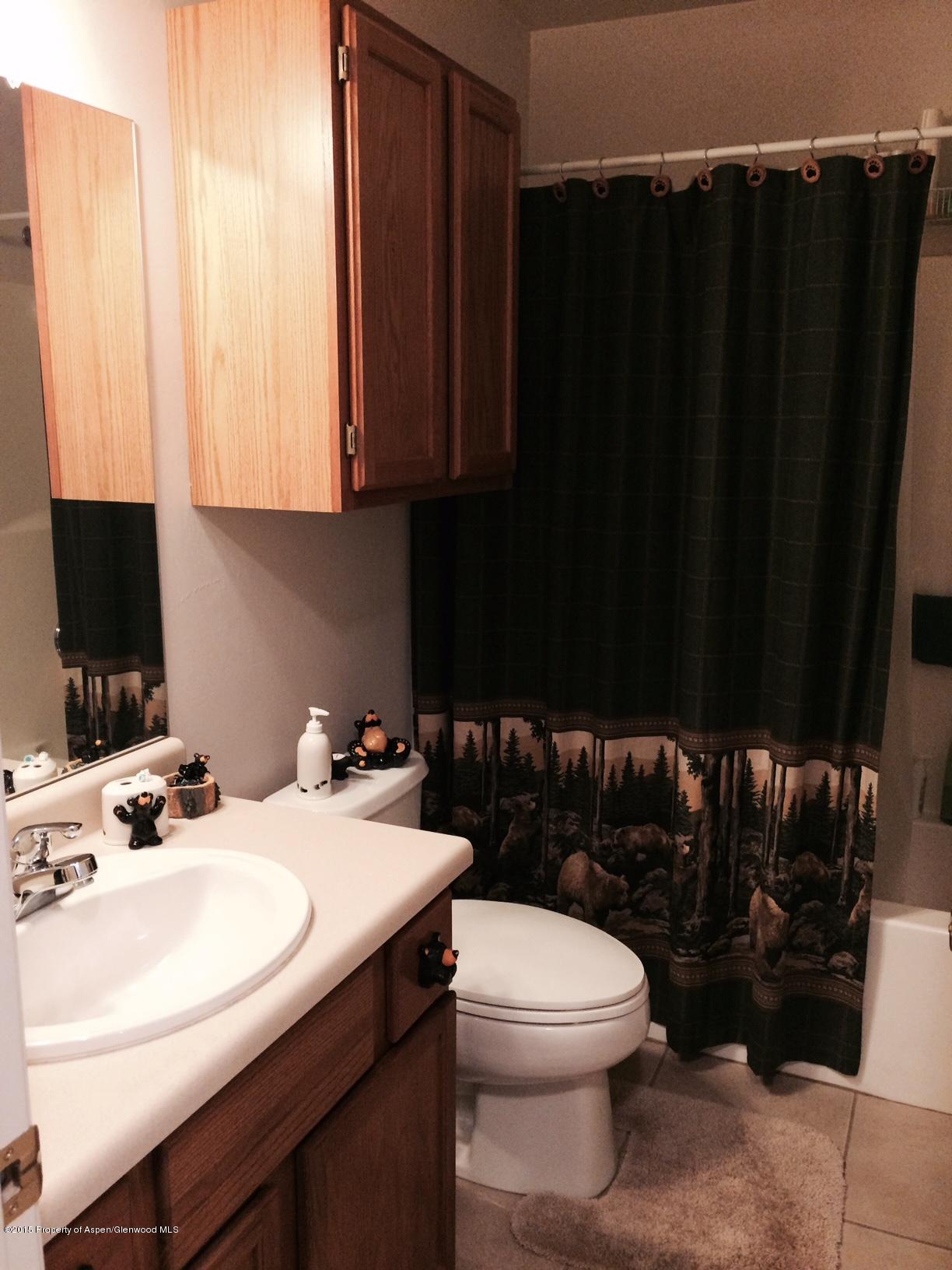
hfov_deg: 48.2
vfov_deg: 61.7
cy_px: 635
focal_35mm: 29
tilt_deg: -13.2
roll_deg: -0.7
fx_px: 1063
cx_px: 476
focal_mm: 4.15
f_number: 2.2
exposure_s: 1/30
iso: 200
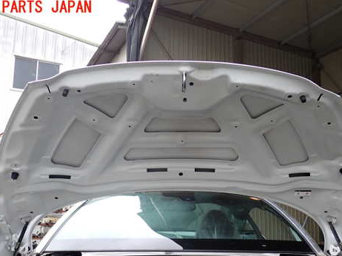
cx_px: 179
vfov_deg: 36.5
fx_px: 385
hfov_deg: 47.9
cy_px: 165
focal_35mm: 39
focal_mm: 5.4
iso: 100
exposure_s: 1/160
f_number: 2.3
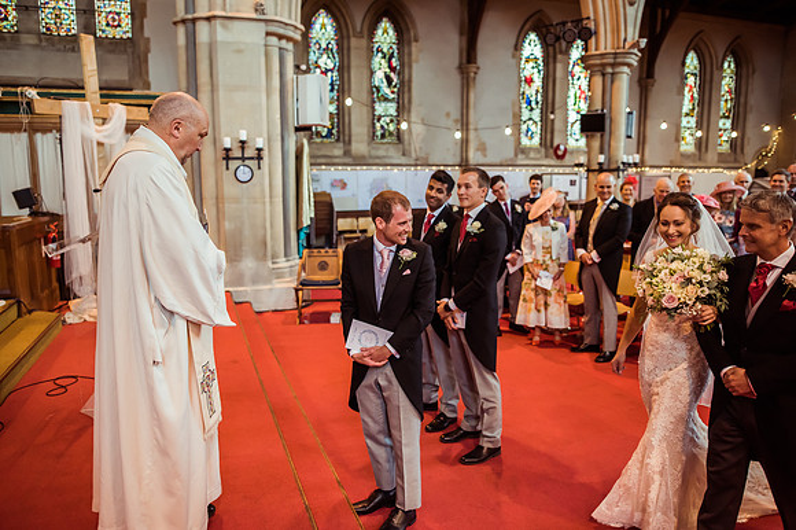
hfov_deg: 71.1
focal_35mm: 25
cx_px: 398
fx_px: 557
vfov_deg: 50.9
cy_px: 265
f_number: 2.2
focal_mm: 24
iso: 1100
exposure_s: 1/320
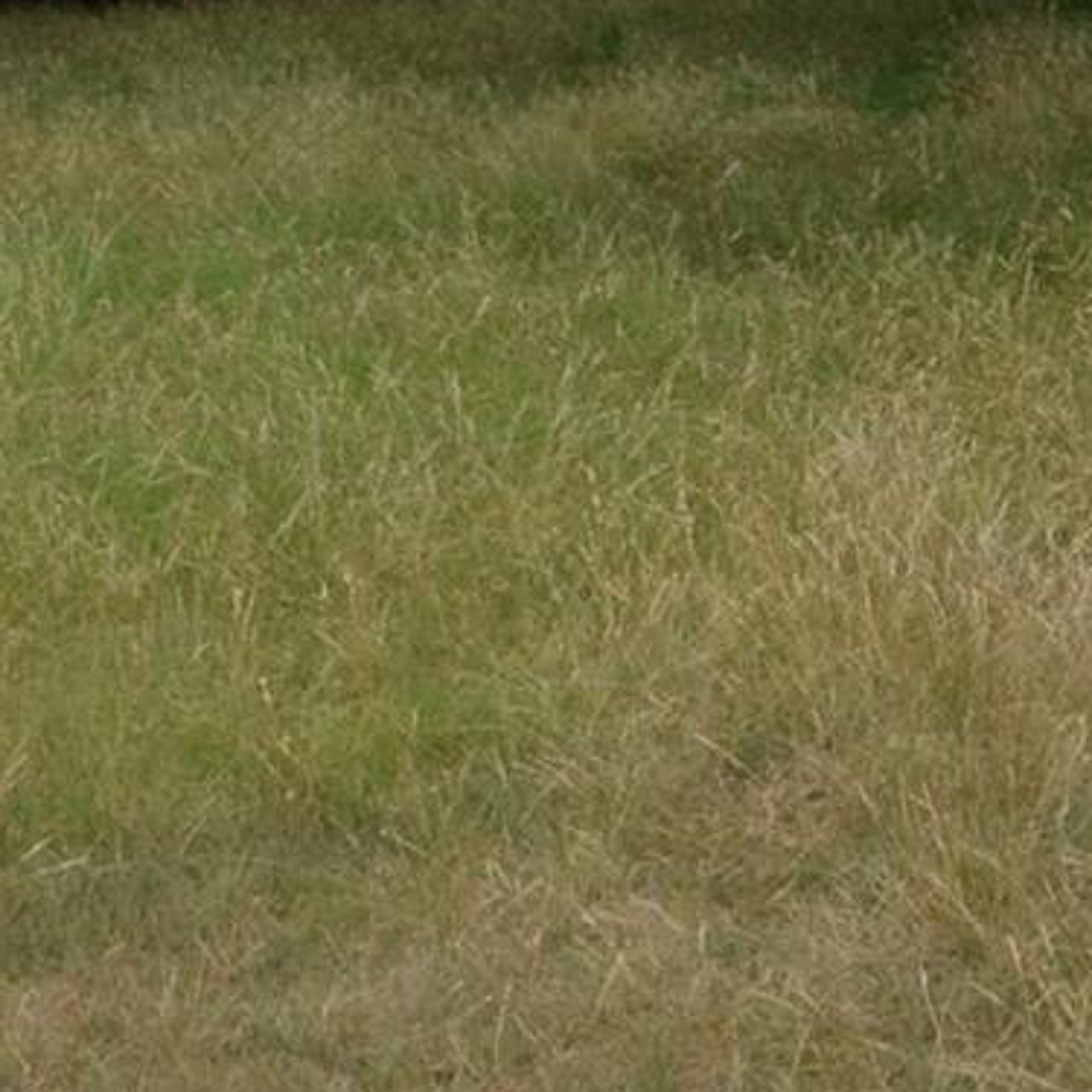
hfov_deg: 12.5
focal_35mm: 139
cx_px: 789
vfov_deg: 12.1
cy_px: -457
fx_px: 4961
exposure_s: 1/250
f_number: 8
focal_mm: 20
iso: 110
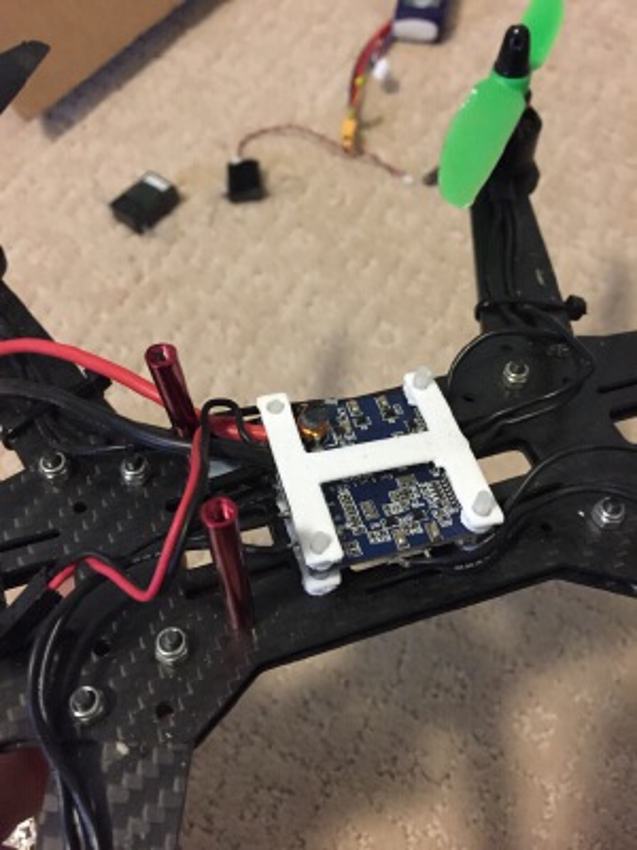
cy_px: 425
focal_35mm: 29
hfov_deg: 48.2
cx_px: 318
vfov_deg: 61.7
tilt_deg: -62.1
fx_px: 712
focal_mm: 4.15
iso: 640
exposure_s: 1/15
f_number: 2.2
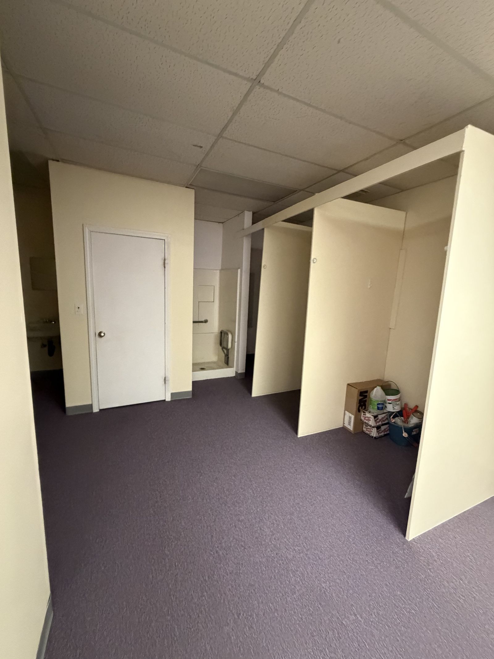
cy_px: 330
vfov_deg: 102.1
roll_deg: -2.9
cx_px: 247
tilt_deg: -8.4
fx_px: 266
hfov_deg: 85.7
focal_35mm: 14
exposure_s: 1/60
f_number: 2.2
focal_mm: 2.22
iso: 1000
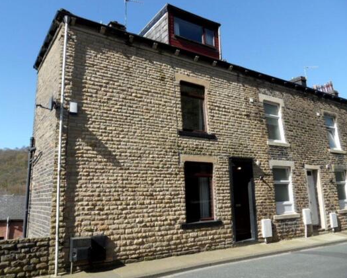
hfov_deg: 65.9
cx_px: 157
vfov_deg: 54.9
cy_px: 137
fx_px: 267
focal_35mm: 26
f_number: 3.2
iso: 80
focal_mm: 3.9
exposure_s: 1/750
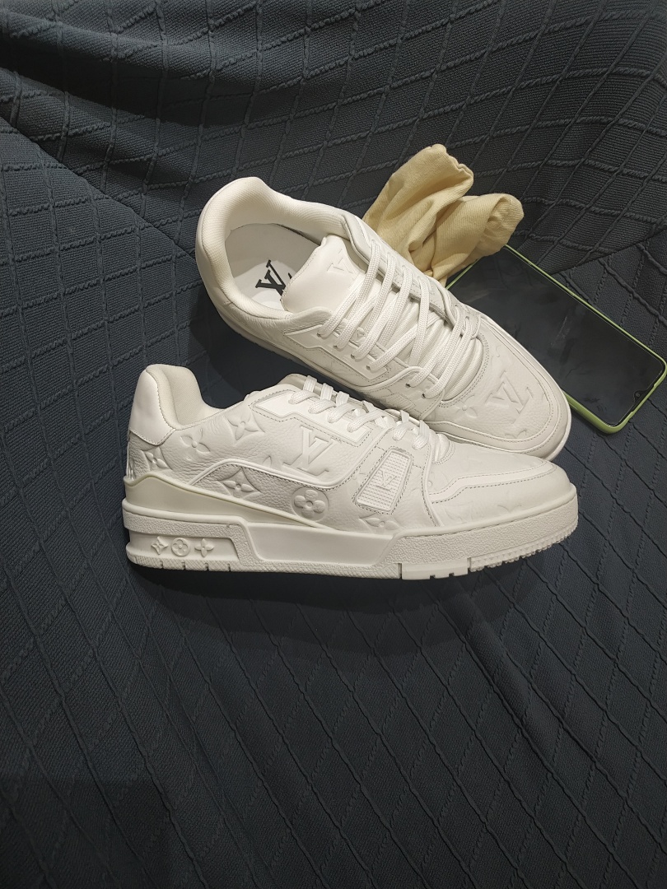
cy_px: 444
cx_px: 334
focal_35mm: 24
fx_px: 617
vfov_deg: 71.6
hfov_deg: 56.8
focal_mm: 3.94
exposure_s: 1/105
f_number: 1.9
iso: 100
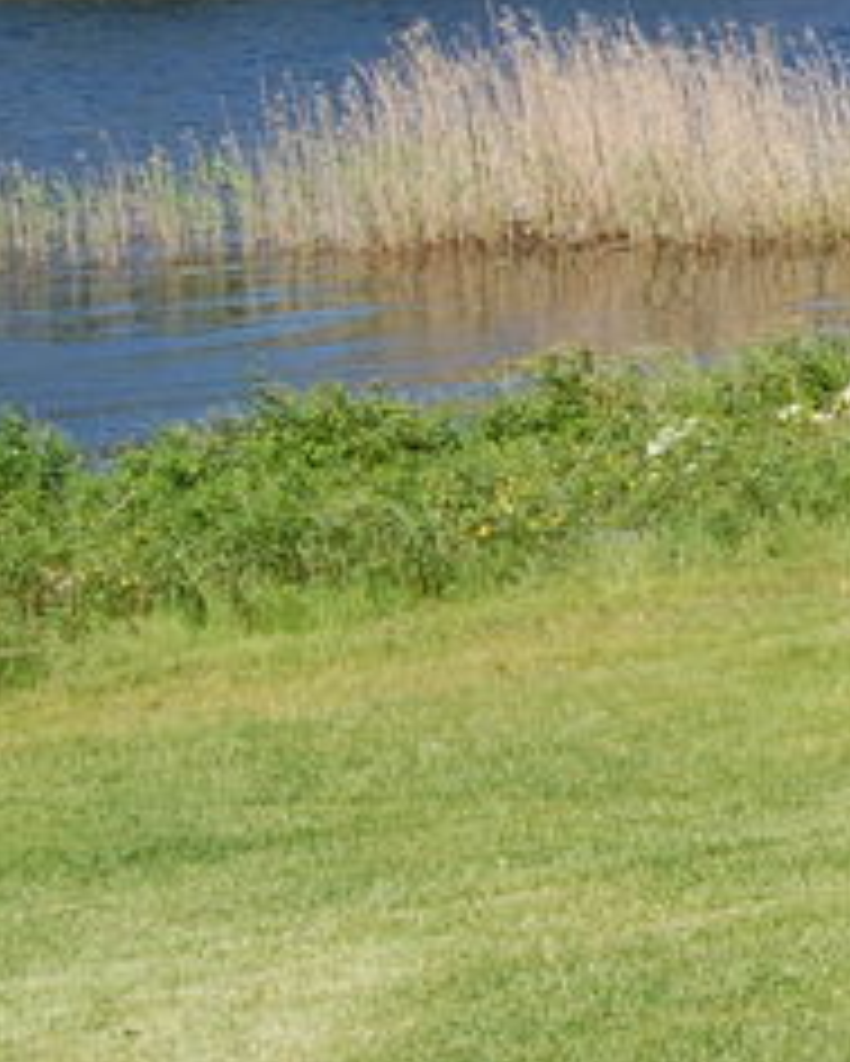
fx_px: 3237
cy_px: 126
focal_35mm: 103
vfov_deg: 18.3
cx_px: 1790
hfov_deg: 12.7
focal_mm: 18
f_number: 9
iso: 200
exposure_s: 1/320
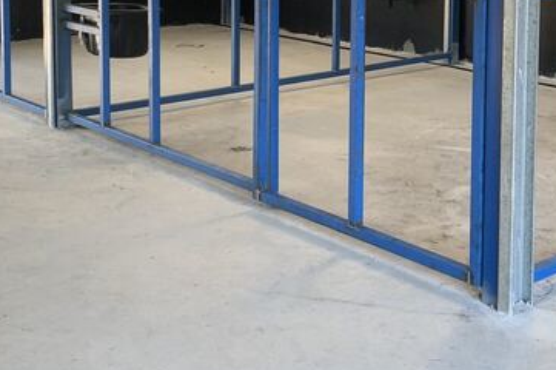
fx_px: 926
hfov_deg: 33.1
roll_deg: -2.5
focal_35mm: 60
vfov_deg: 21.7
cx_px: 379
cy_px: -12
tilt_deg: -3.5
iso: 100
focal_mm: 4.25
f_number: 1.8
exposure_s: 1/110
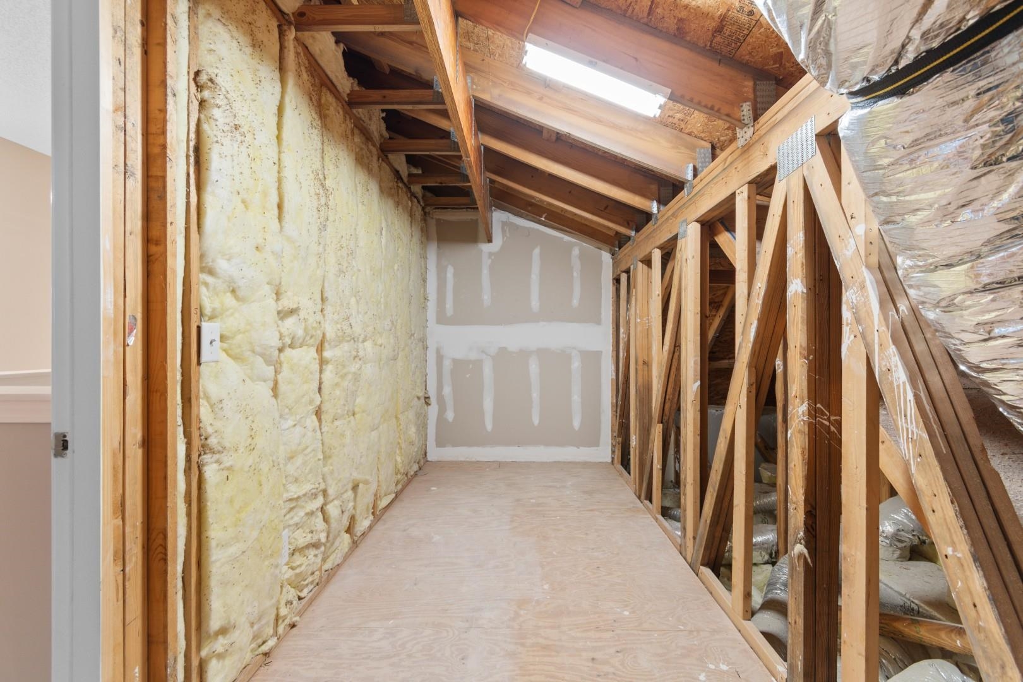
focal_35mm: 15
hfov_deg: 100.4
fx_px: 426
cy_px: 341
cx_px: 512
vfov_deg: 77.3
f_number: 4.5
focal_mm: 10
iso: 100
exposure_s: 1/2
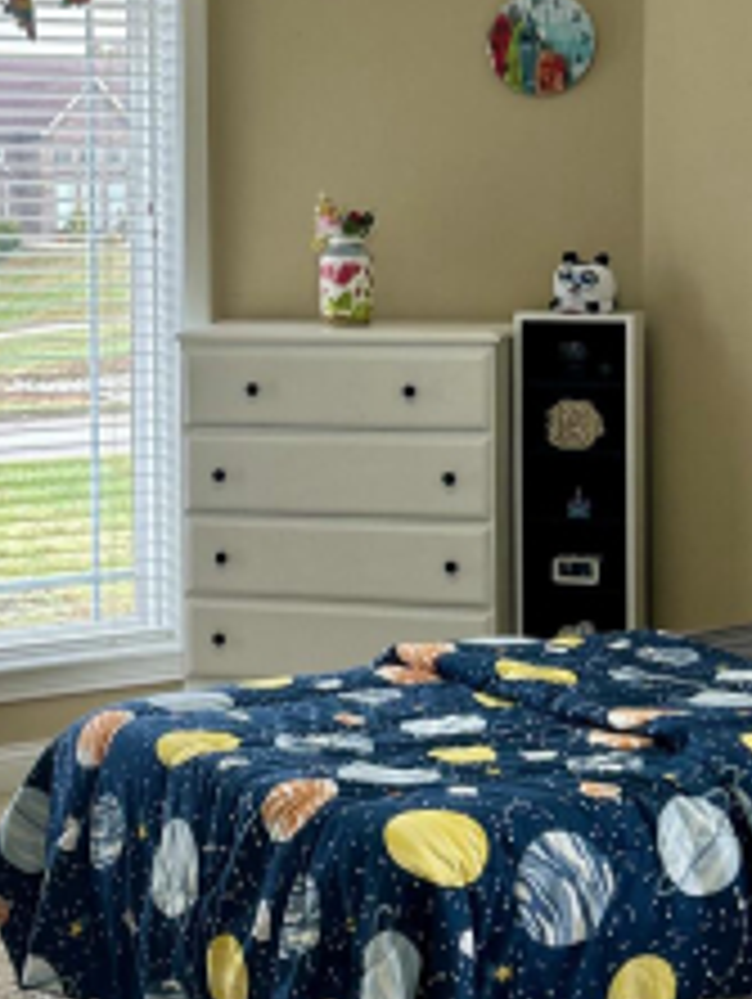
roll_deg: +1.0
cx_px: 126
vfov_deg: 24.8
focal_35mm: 78
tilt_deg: -2.7
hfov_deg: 18.7
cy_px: 281
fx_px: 2255
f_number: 1.5
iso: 64
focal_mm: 5.7
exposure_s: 1/120
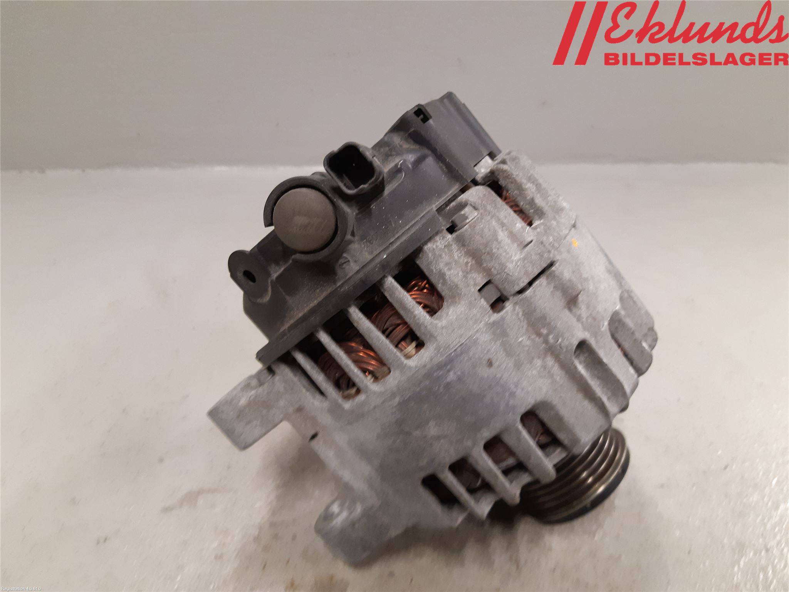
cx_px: 394
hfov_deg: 67.3
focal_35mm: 26
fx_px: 593
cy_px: 296
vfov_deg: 53.1
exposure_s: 1/50
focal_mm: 3.93
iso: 200
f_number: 1.7
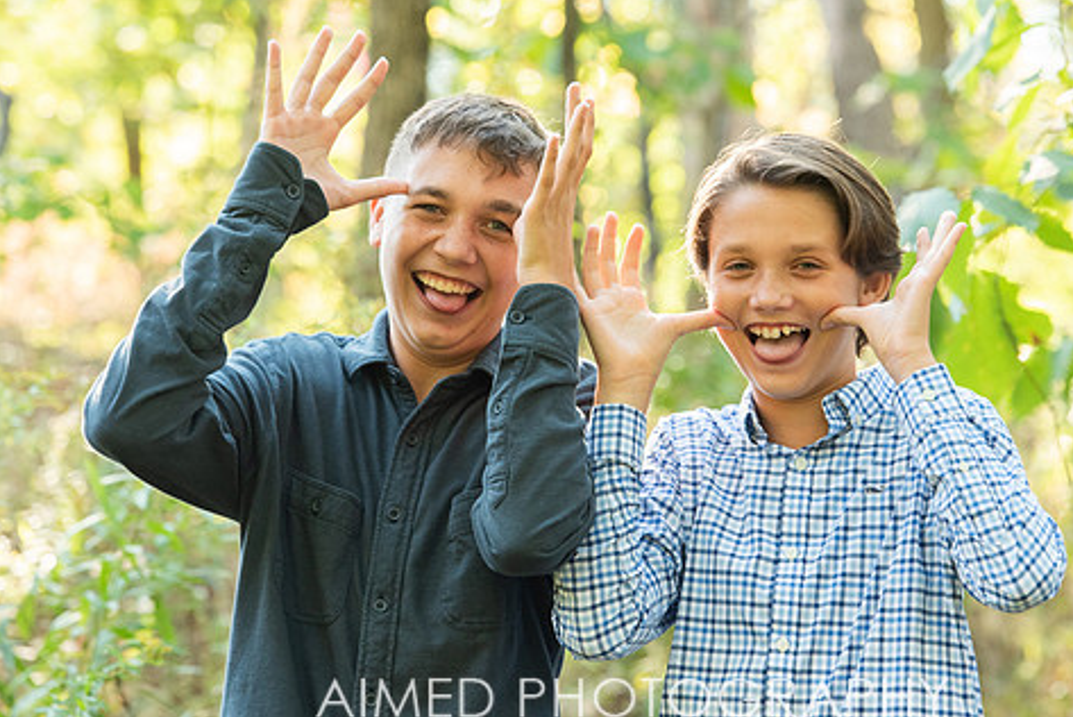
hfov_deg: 9.7
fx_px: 6352
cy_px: 279
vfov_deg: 6.5
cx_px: 600
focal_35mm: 213
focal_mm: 165
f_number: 6.3
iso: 1250
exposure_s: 1/250
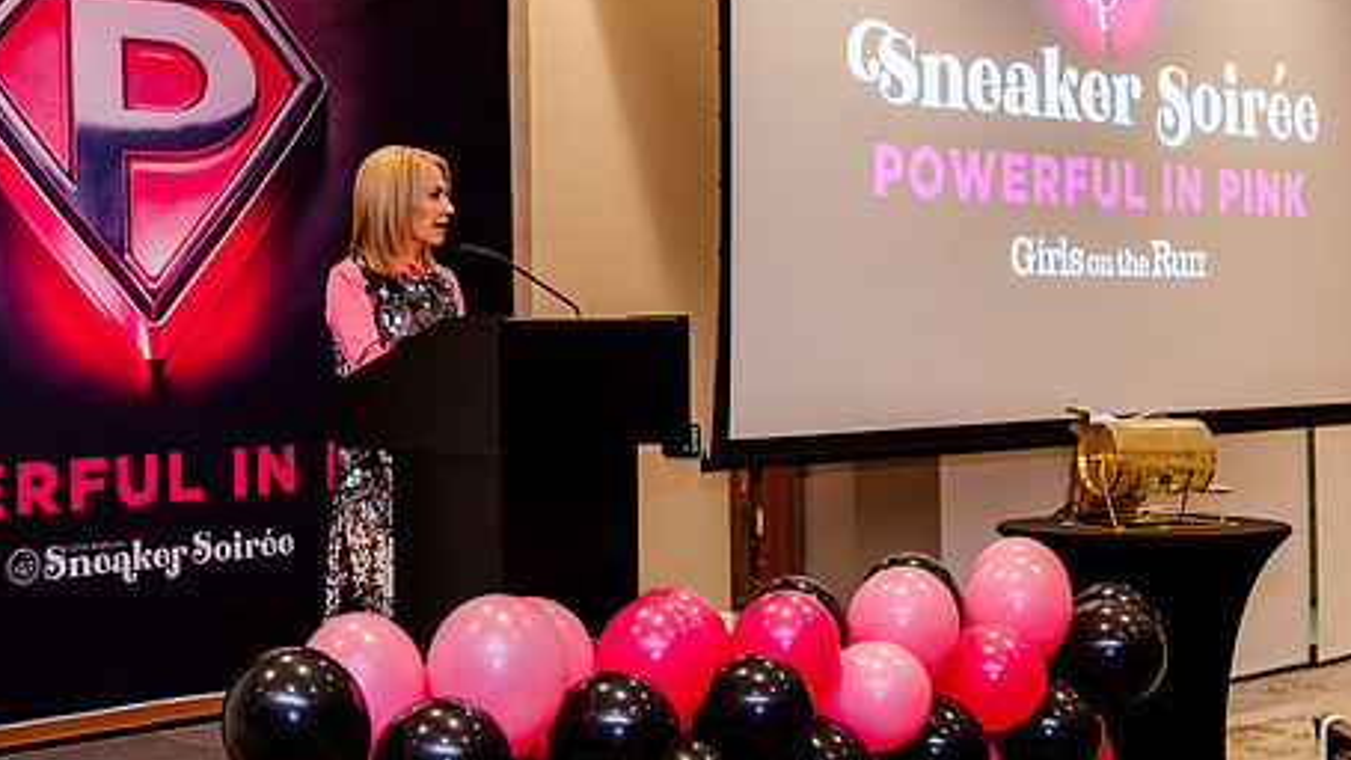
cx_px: 609
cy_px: 267
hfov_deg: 32.8
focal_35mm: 64
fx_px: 2293
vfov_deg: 18.8
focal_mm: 48
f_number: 2.8
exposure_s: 1/200
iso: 2500
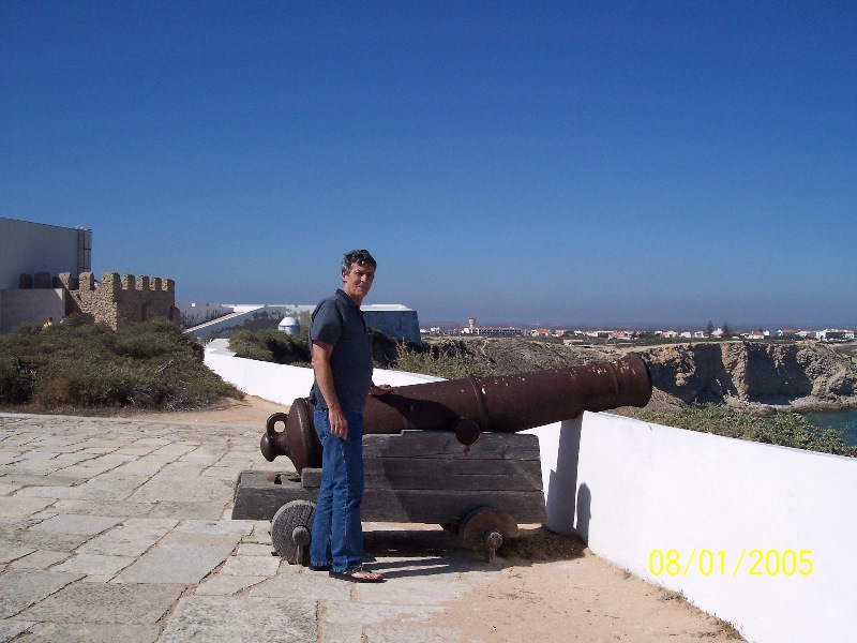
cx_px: 428
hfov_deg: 49.0
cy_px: 322
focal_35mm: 38
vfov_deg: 37.7
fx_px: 941
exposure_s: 1/1000
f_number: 4.8
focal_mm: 8
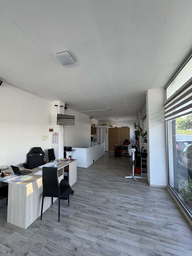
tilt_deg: +2.2
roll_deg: +1.2
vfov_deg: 102.1
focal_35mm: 14
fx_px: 104
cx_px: 96
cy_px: 128
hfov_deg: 85.7
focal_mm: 2.22
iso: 50
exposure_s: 1/99
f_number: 2.2
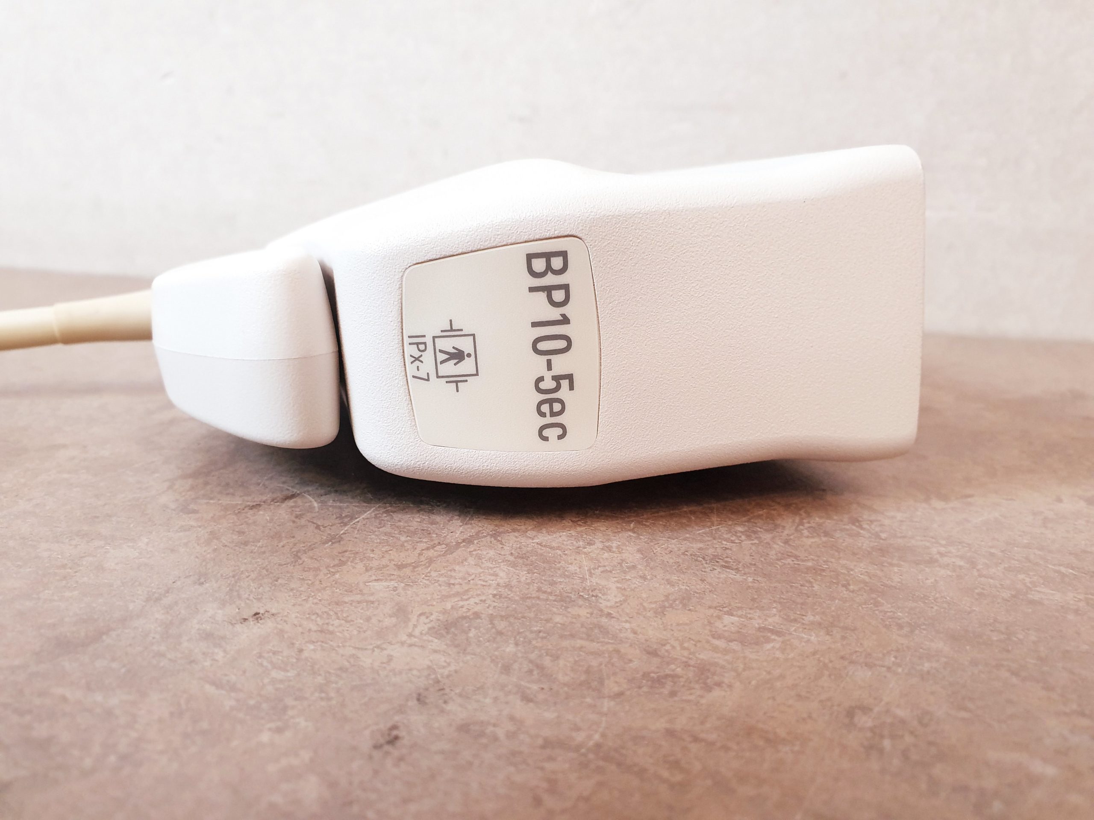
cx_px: 547
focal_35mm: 26
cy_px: 410
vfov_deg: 53.1
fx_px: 822
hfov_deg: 67.3
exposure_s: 1/33
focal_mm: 4.3
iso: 320
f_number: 2.4
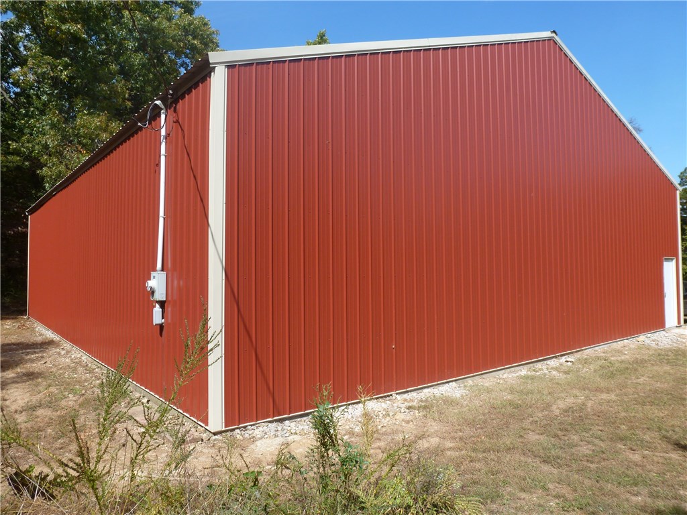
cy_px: 258
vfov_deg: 56.8
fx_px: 476
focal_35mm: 24
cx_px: 344
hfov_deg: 71.6
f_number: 3.3
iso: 100
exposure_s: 1/800
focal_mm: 4.3
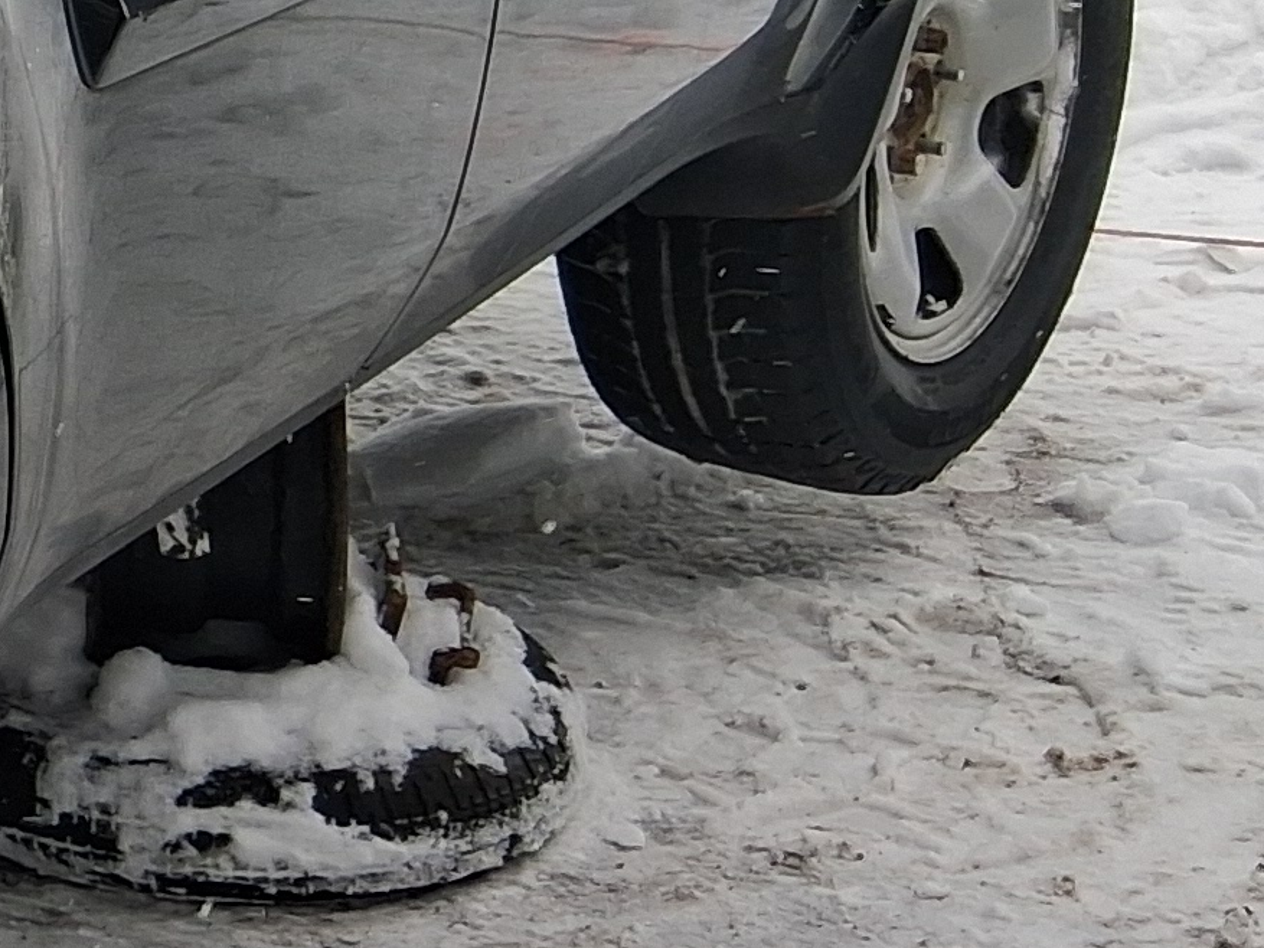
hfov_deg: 12.9
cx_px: -1663
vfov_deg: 12.0
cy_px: -102
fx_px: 4419
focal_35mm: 121
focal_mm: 3.98
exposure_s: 1/160
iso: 25
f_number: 1.8
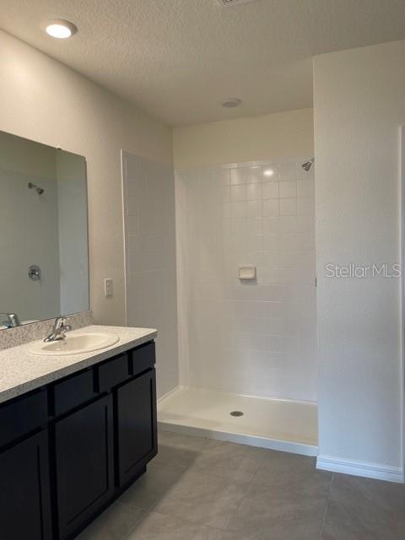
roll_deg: +0.9
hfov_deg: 53.1
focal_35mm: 26
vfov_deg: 67.3
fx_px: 406
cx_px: 202
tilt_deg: -1.6
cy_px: 270
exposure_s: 1/60
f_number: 1.6
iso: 64
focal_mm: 5.1
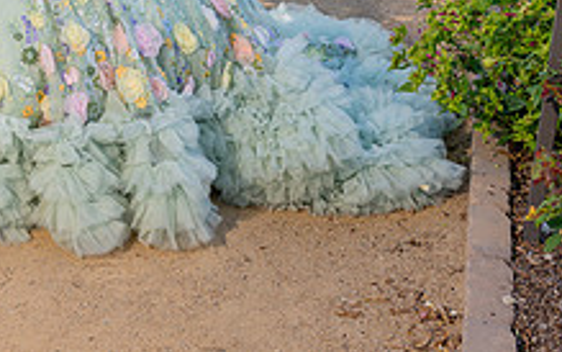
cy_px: -140
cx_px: -15
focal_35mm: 77
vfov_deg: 15.9
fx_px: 1180
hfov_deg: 25.3
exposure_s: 1/200
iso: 200
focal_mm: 28.5
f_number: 5
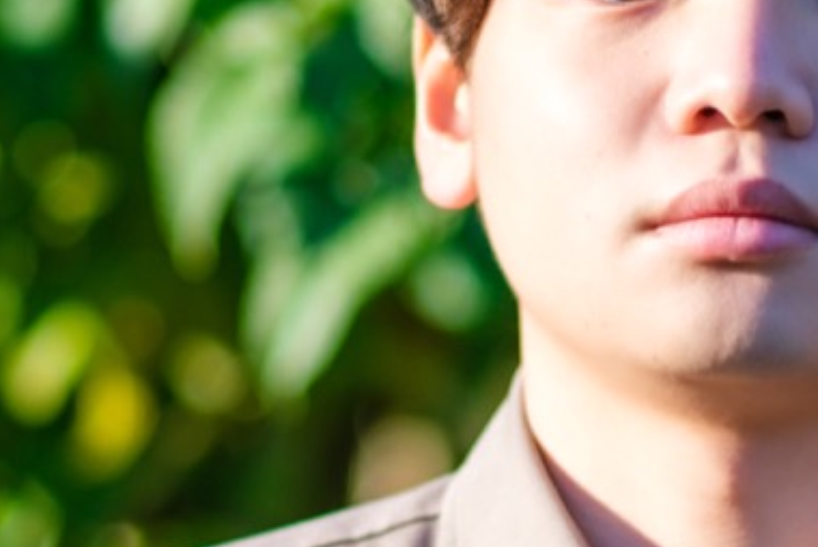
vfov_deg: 2.9
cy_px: 473
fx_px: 10710
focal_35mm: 471
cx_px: 764
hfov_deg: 4.4
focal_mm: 85
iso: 160
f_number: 1.8
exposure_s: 1/1600
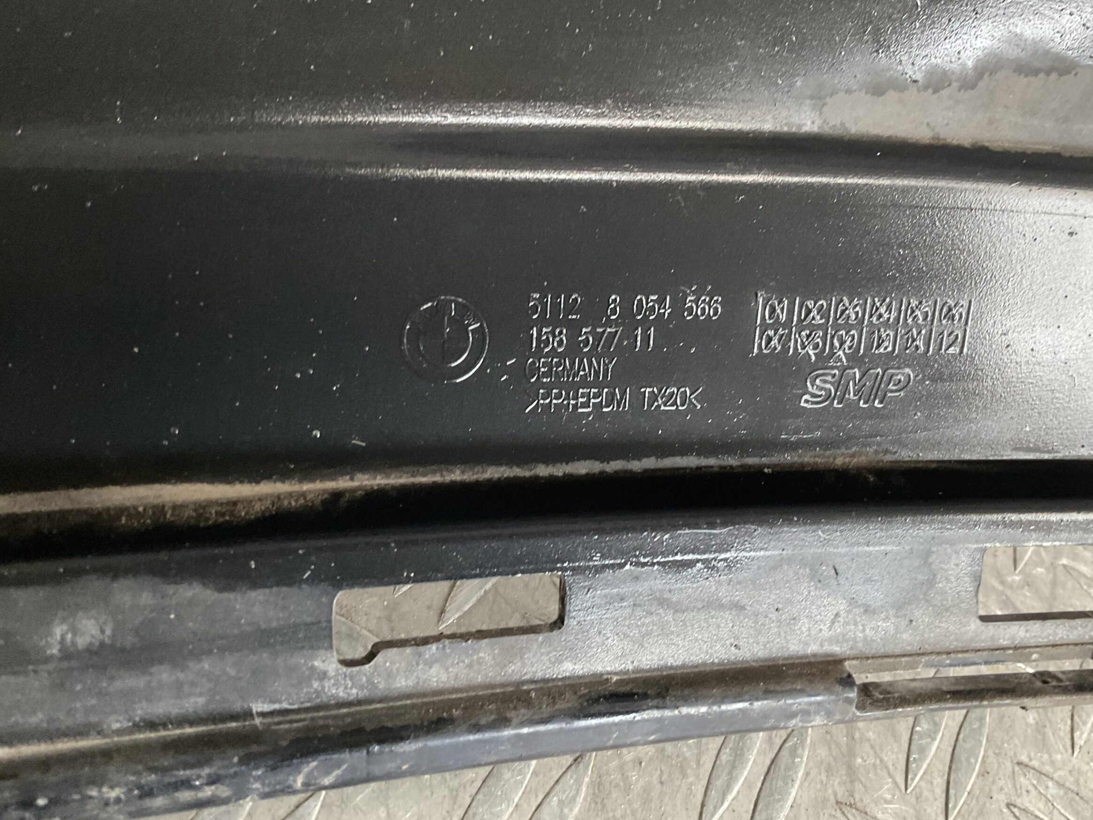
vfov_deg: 44.2
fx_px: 1010
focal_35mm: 32
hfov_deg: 56.8
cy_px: 410
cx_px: 579
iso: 250
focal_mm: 3
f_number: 1.8
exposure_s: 1/25
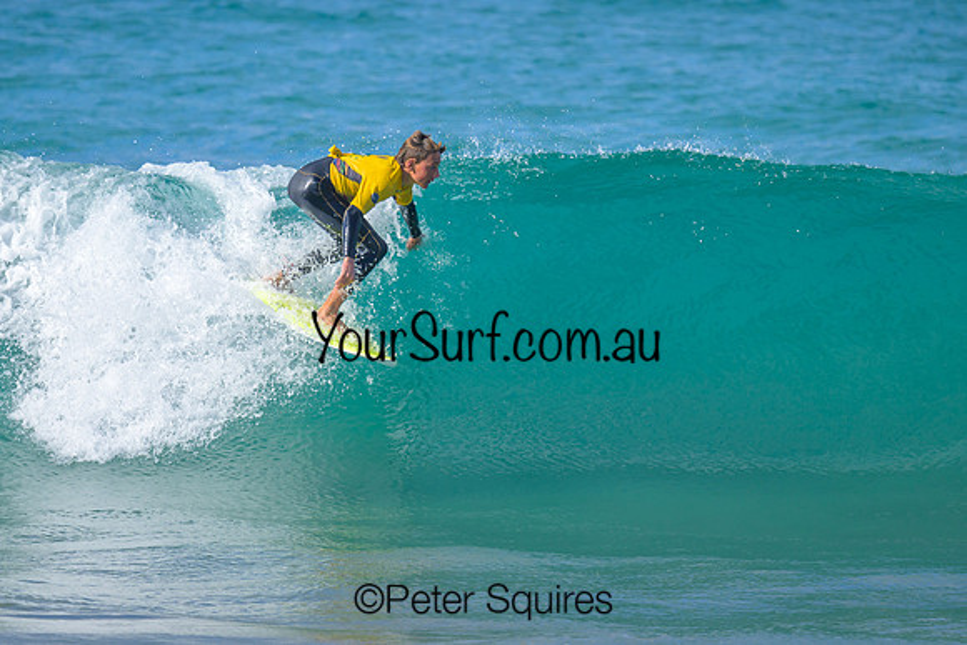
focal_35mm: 1098
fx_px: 29510
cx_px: 506
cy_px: 202
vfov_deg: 1.3
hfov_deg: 1.9
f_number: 6.3
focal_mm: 800
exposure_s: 1/2000
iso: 320
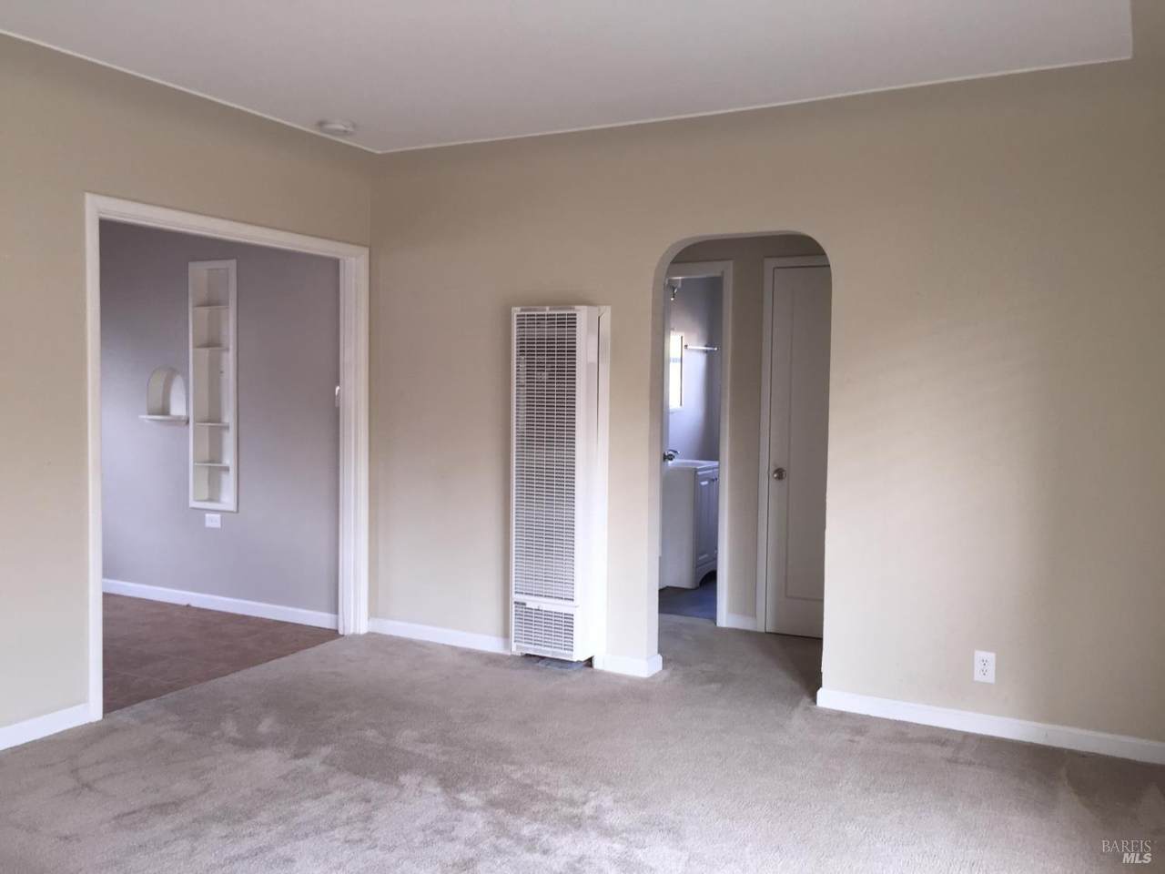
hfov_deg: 61.7
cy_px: 437
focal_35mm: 29
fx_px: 976
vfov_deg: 48.2
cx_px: 582
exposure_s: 1/30
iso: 40
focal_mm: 4.15
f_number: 2.2
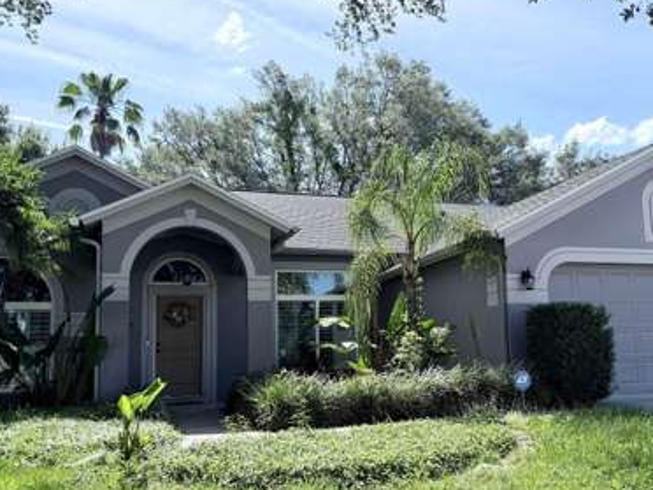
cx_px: 358
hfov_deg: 58.2
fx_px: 585
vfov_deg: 45.4
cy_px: 235
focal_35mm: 31
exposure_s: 1/3584
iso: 80
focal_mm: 6.76
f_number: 1.78
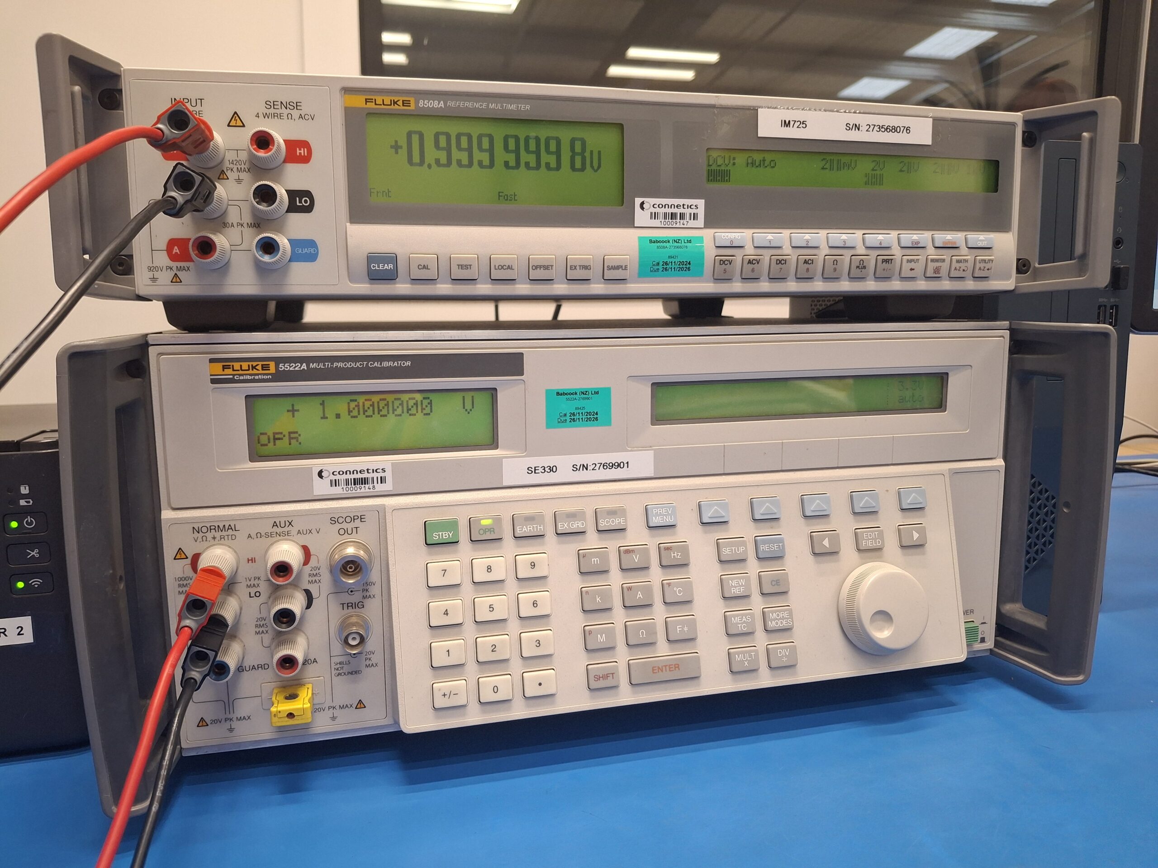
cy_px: 434
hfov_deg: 69.4
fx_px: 836
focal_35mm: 25
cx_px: 579
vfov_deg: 54.9
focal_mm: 4.69
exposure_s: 1/100
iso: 160
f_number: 1.8
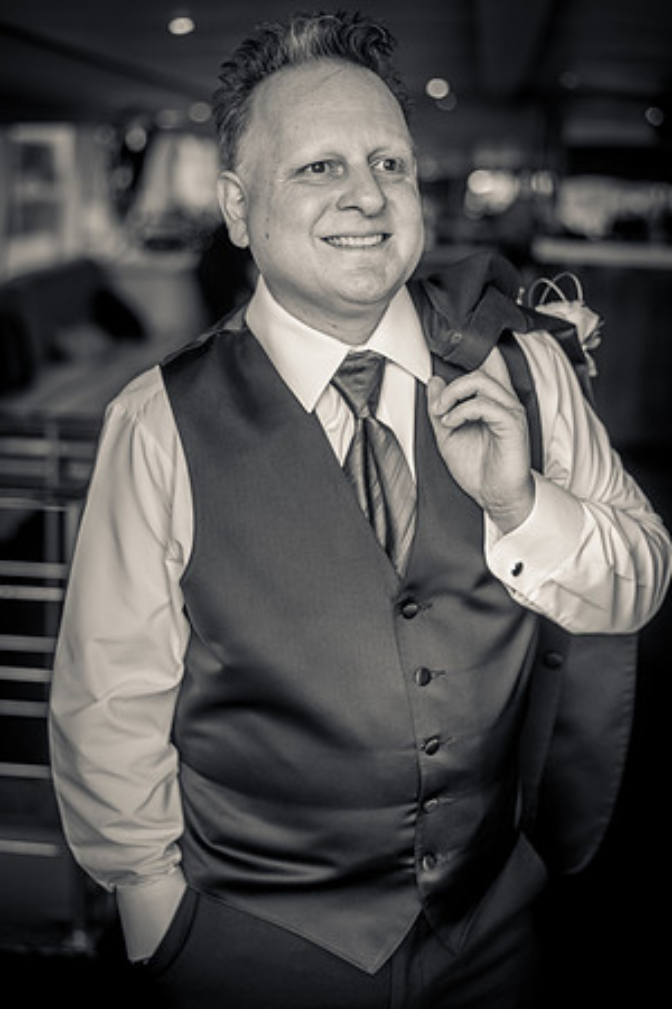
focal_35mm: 50
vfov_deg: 39.6
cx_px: 336
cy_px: 504
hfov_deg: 27.0
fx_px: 1400
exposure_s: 1/400
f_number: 2.8
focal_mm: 50
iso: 320
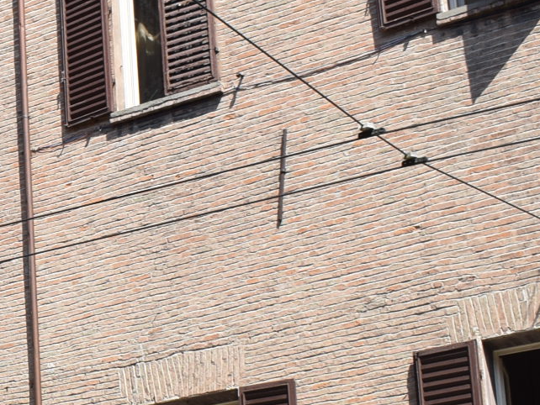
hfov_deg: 15.1
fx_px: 1888
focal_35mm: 121
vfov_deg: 12.2
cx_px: -276
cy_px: 345
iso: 200
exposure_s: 1/320
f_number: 9
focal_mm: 18
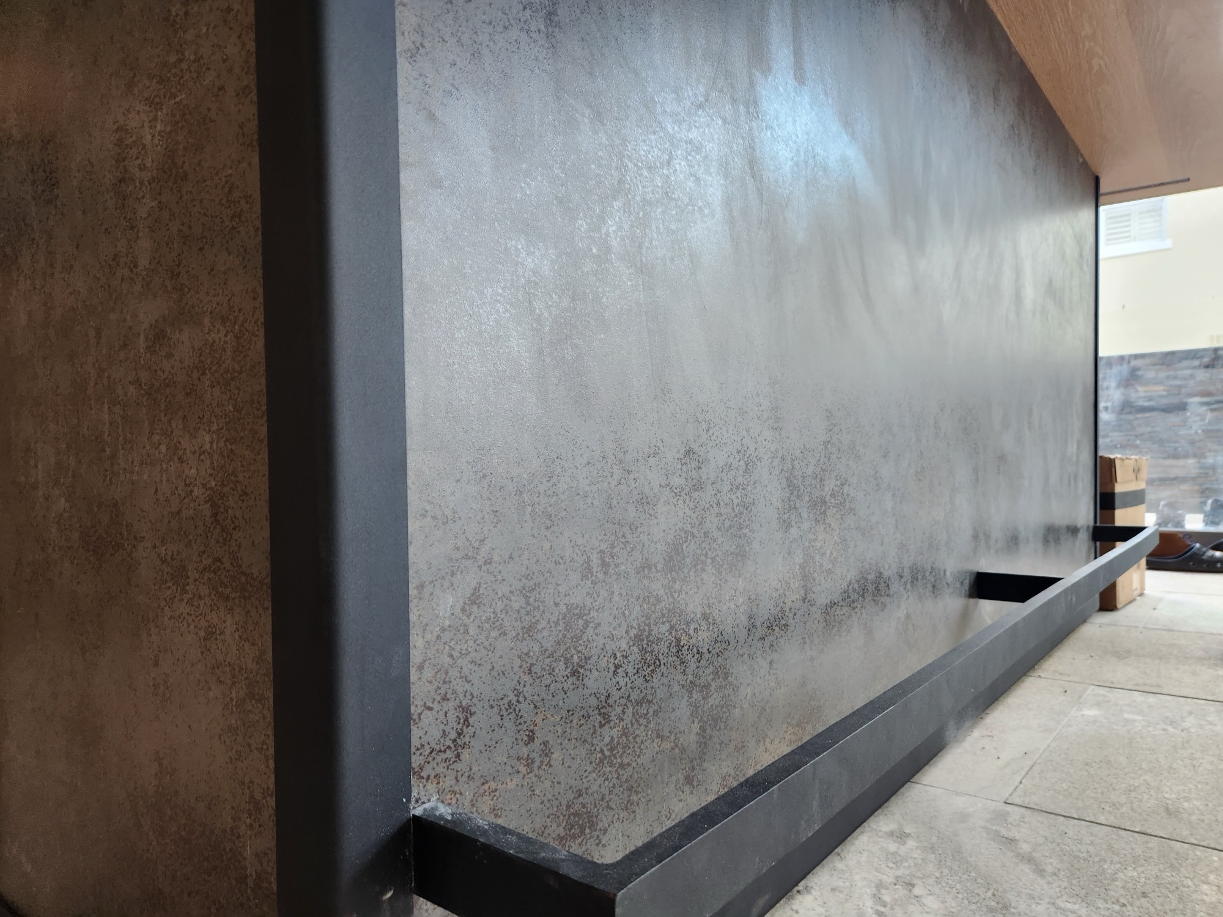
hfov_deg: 73.9
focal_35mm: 23
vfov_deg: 58.9
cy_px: 458
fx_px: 813
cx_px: 612
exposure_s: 1/100
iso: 160
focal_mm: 5.4
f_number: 1.8
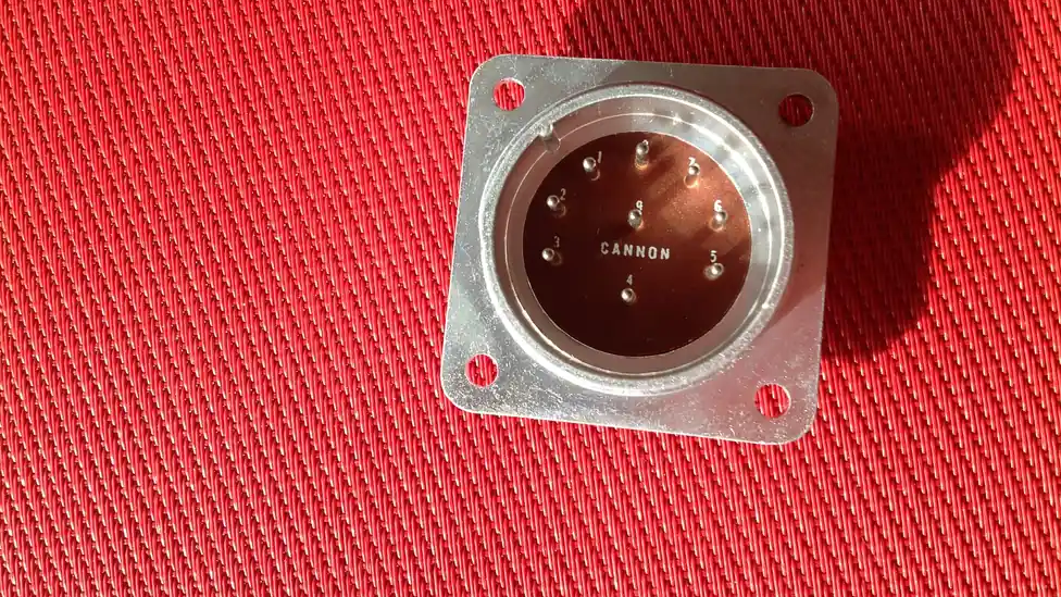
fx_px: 1097
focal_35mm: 39
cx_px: 522
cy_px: 238
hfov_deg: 51.6
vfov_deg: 30.3
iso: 50
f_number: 2.4
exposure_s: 1/134
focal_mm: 4.28
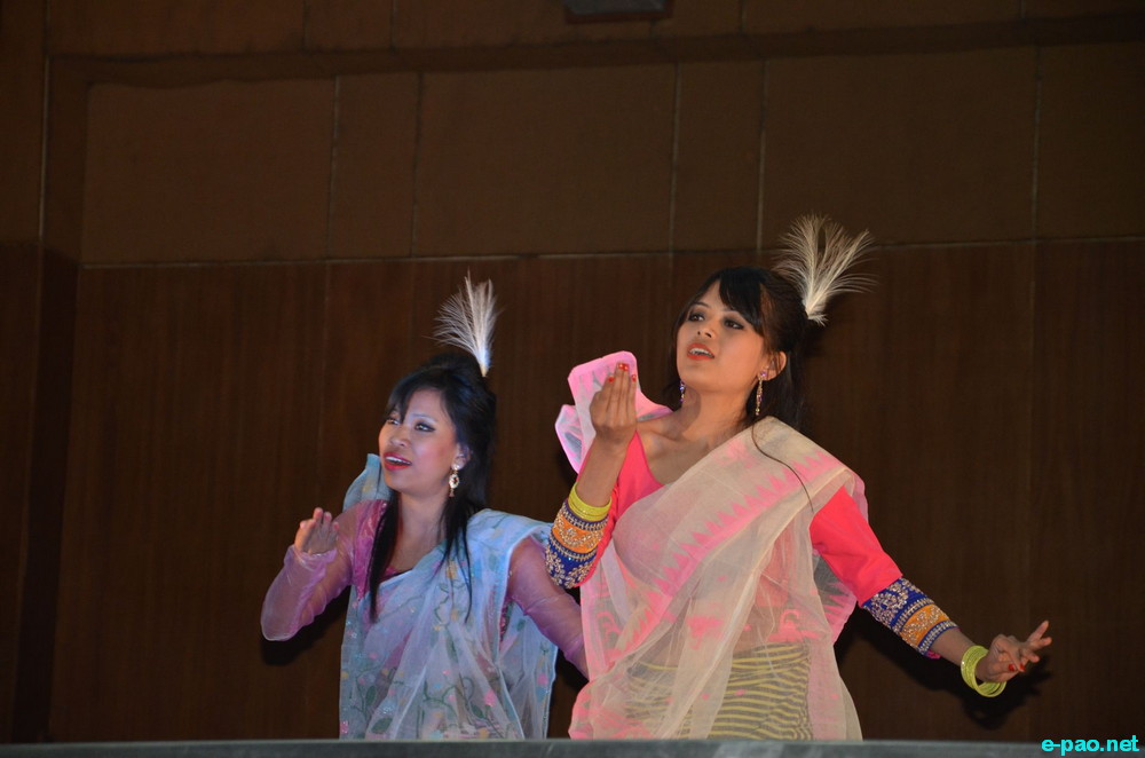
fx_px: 4998
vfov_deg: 8.7
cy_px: 379
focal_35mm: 158
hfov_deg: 13.1
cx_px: 572
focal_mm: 105
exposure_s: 1/60
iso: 800
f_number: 5.6
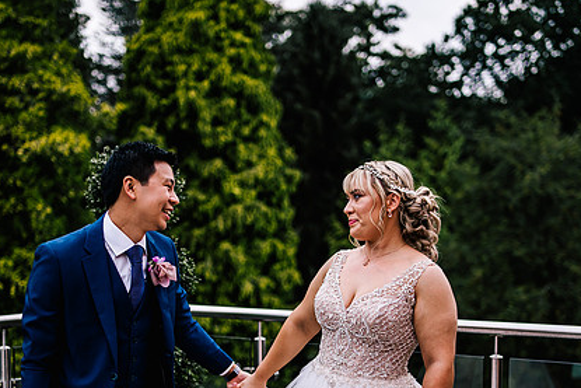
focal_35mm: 52
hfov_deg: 38.2
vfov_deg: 25.8
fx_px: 839
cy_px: 267
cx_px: 286
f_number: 1.4
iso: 125
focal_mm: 35
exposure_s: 1/250
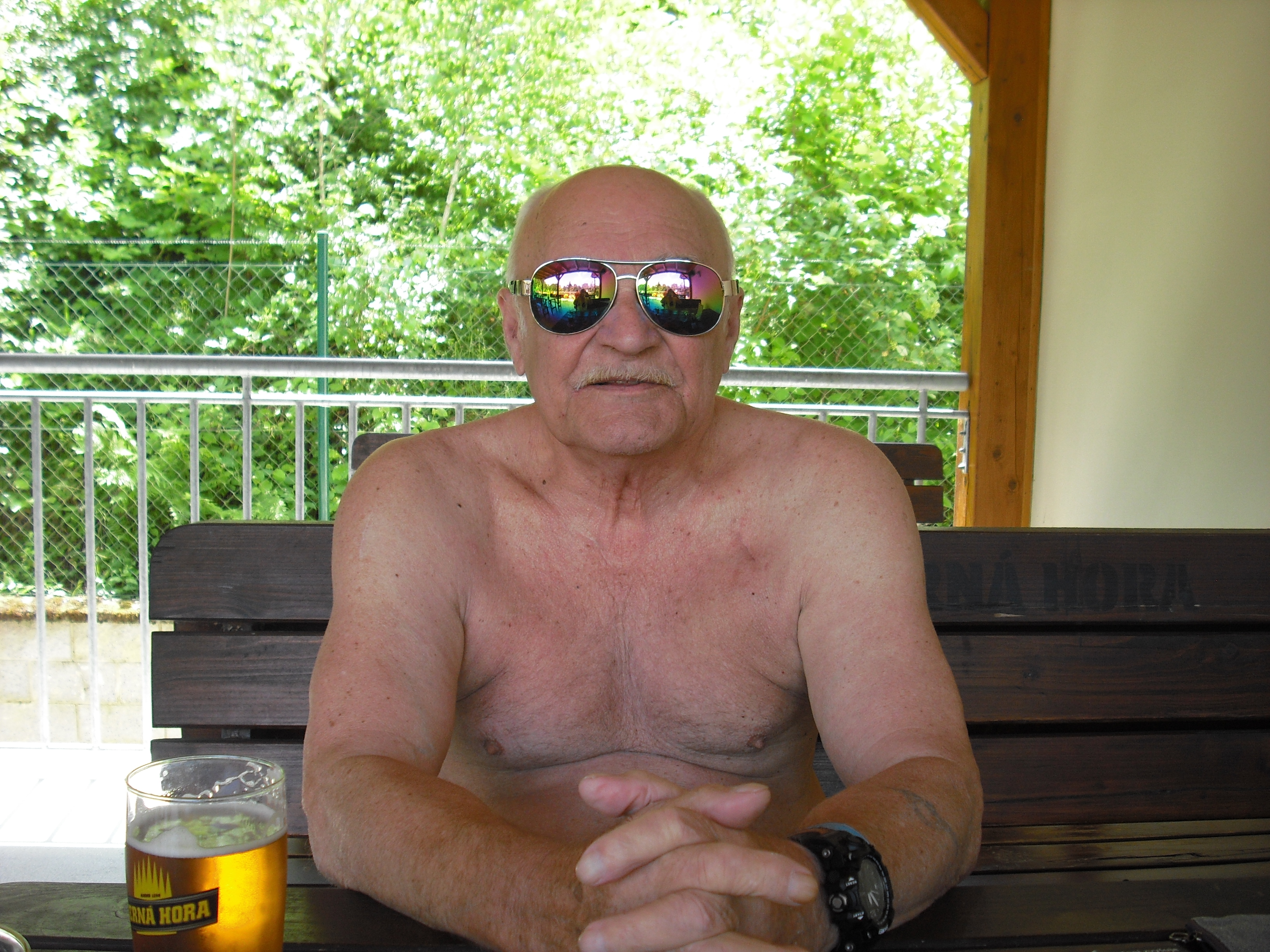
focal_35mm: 38
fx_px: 1394
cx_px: 635
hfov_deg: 49.0
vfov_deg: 37.7
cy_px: 476
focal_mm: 6.2
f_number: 2.8
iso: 100
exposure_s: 1/125
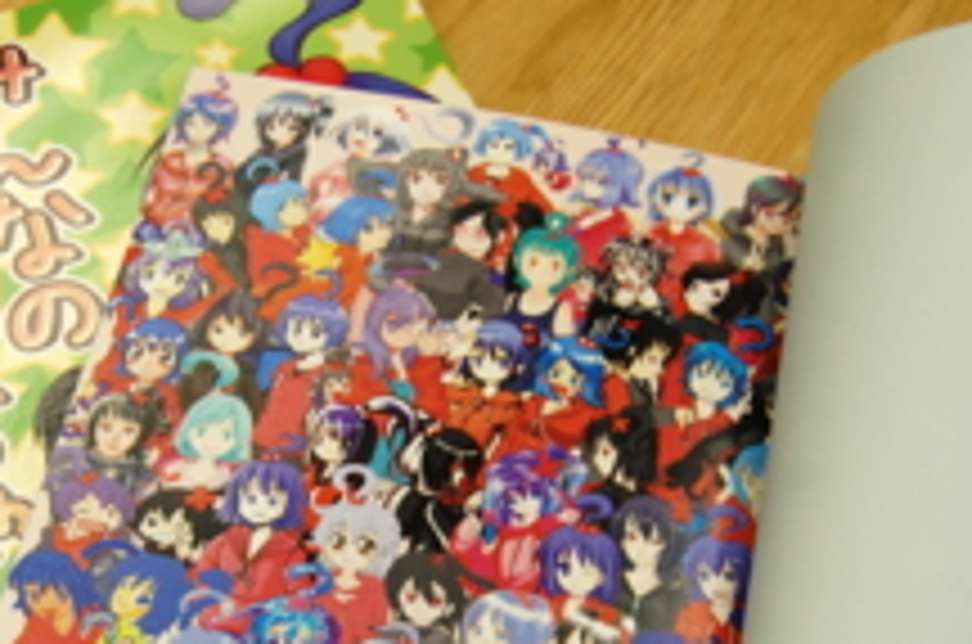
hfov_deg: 22.9
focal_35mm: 89
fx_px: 2398
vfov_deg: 15.2
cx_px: 378
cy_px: 531
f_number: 5
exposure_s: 1/100
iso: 400
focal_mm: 32
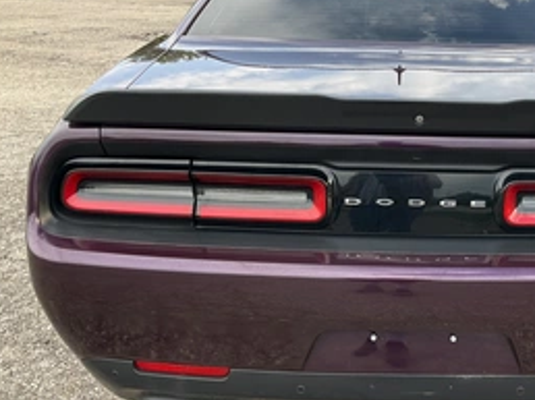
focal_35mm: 45
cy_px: 197
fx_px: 695
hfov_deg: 40.9
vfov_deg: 32.1
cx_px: 400
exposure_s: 1/200
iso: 20
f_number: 1.8
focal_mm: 3
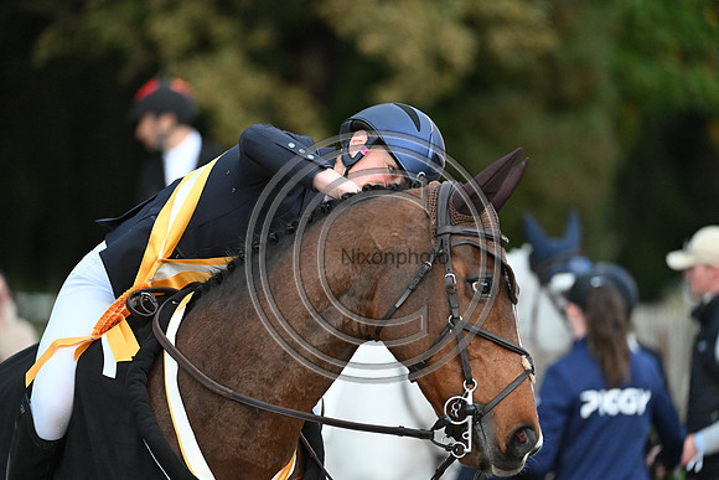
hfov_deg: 7.4
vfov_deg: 4.9
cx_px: 360
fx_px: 5593
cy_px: 240
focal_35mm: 280
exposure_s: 1/1250
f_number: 4.5
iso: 8000
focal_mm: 280
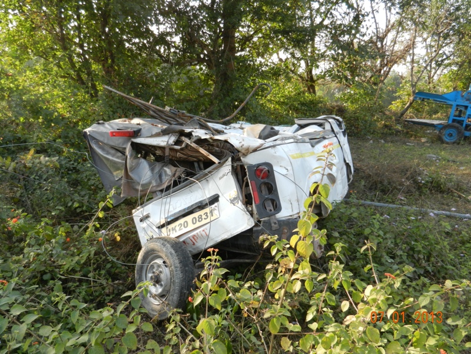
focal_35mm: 25
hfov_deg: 69.4
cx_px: 236
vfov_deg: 54.9
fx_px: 340
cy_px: 177
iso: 280
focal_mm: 4.5
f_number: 3.5
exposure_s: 1/250
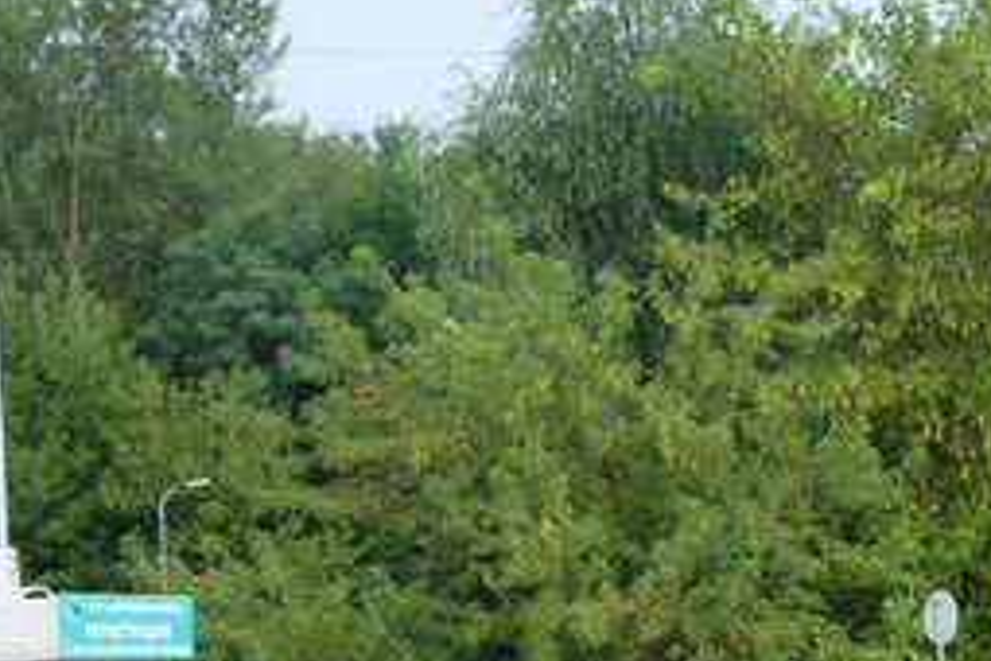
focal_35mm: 133
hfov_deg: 15.3
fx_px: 3661
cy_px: 717
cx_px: 851
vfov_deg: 10.2
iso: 800
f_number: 1.4
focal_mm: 35
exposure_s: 1/1250
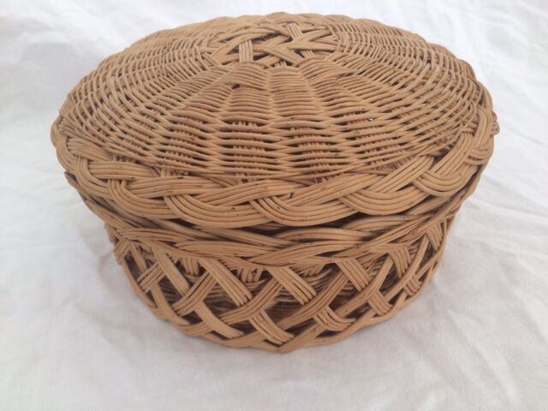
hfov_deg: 61.7
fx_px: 459
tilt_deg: -35.2
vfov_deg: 48.2
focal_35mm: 29
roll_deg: +3.3
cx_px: 274
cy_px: 206
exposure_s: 1/100
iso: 50
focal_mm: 4.15
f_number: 2.2
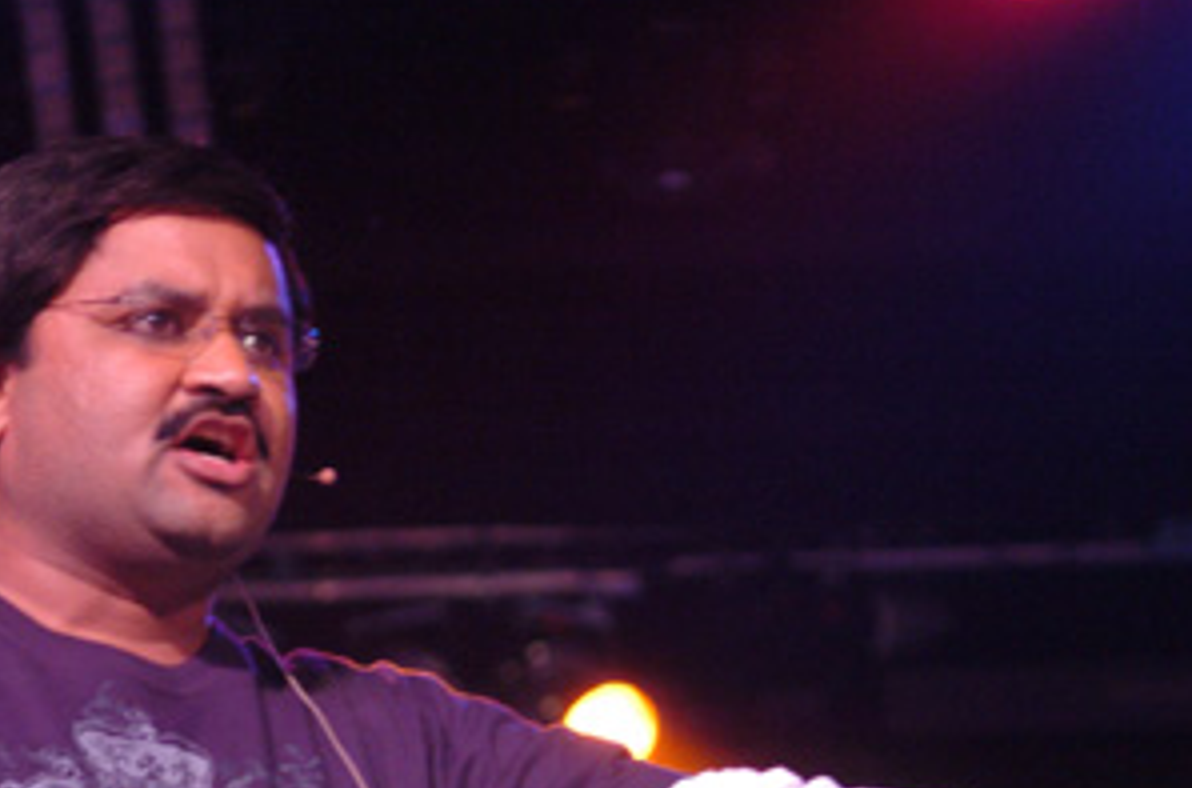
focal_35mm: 166
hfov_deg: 12.4
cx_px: 484
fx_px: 5482
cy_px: 706
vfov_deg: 8.2
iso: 800
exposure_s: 1/100
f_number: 2.8
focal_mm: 55
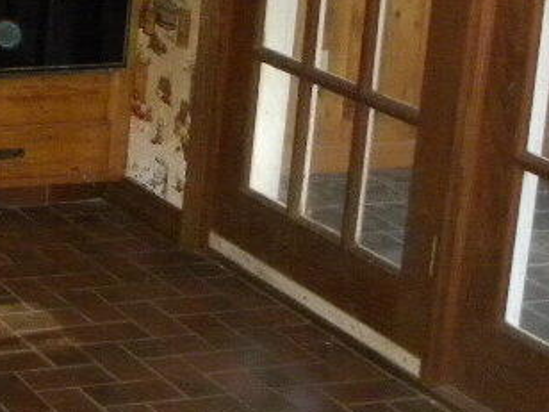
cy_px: -134
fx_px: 1713
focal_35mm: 108
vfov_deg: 13.2
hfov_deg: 15.4
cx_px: -476
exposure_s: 1/30
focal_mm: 4.6
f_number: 2.8
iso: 400
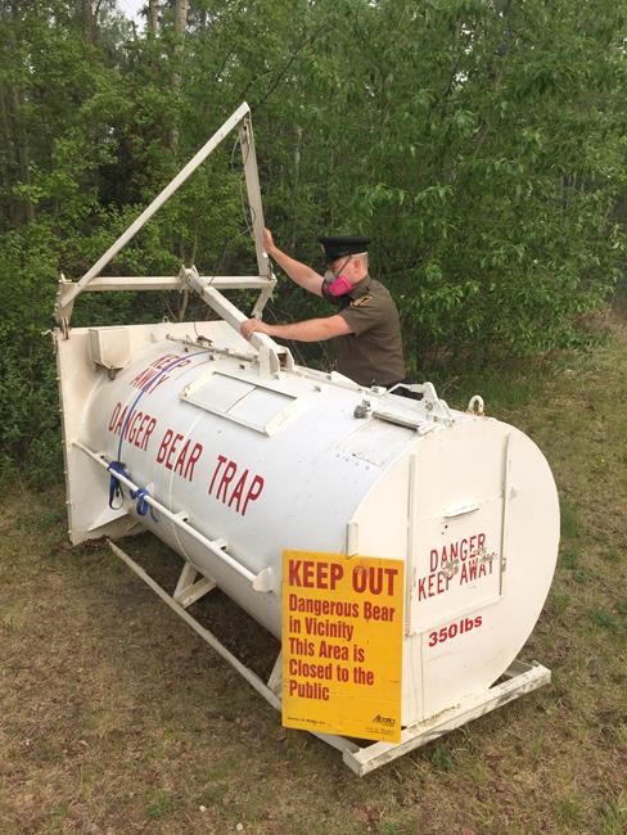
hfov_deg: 48.3
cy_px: 418
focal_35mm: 29
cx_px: 314
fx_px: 700
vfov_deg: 61.6
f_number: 2.2
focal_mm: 4.15
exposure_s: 1/1163
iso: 32
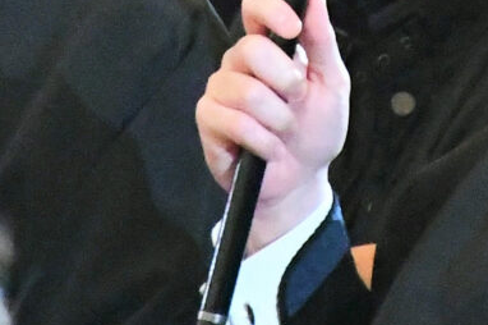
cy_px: -305
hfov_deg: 1.5
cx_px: 337
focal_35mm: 1409
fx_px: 19083
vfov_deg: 1.0
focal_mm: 140
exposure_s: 1/125
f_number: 5.6
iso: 8000
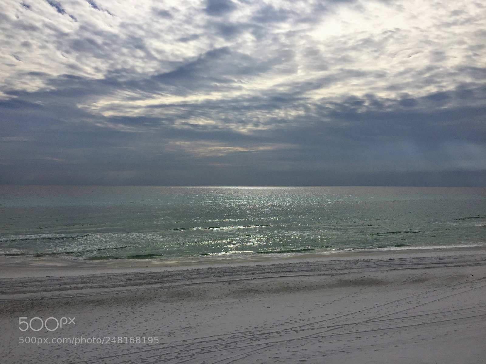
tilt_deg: -0.3
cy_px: 182
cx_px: 243
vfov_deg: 48.2
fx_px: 407
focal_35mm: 29
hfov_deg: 61.7
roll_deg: +0.5
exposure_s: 1/13333
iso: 32
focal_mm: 4.15
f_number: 2.2
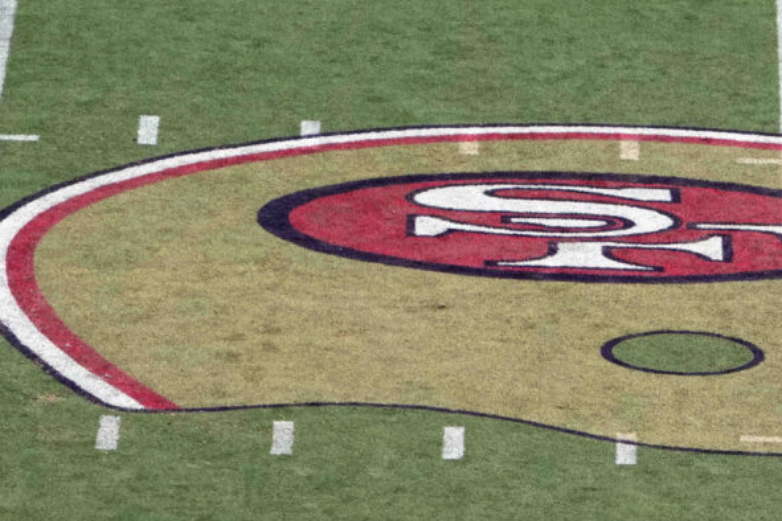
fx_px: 14118
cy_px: 358
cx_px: 720
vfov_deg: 2.1
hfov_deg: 3.2
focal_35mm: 650
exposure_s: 1/4000
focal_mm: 200
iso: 1000
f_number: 5.6
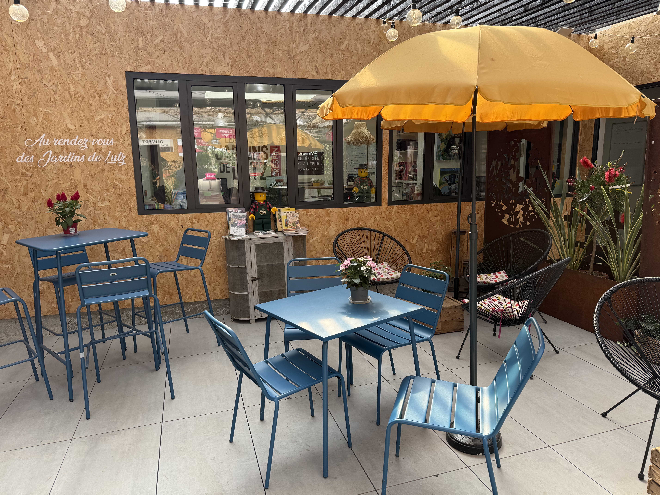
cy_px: 248
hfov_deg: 71.6
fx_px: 458
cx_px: 330
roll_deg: +0.4
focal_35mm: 24
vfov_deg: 56.8
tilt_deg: -11.2
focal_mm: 6.76
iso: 80
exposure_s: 1/412
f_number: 1.78
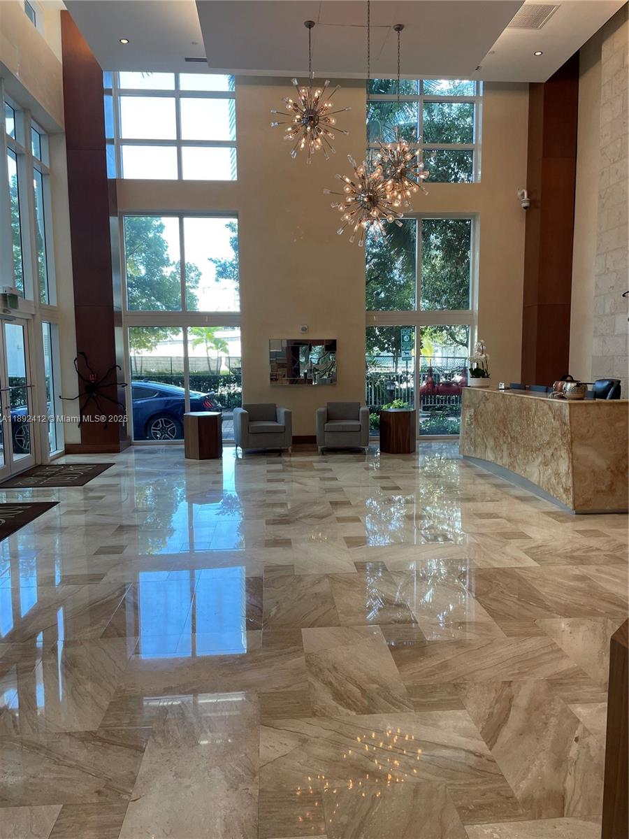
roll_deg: +1.4
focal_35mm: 26
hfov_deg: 53.1
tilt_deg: -5.3
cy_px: 420
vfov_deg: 67.3
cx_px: 314
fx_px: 630
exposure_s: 1/120
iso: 50
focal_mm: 4.2
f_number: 1.6
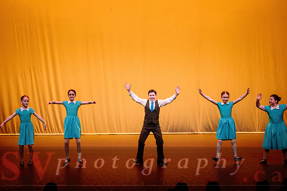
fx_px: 838
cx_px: 144
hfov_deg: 19.4
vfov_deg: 13.0
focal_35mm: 105
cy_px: 96
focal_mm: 102
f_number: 2.8
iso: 1250
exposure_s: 1/500
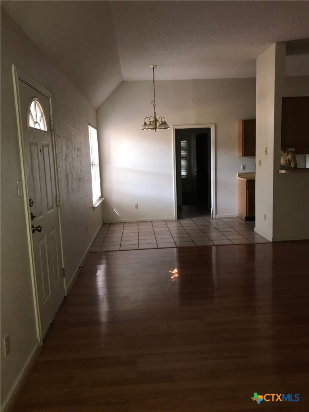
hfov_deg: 49.7
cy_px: 206
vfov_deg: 63.4
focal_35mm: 28
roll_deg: +1.6
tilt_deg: -6.6
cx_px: 154
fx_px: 333
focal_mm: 3.99
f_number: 1.8
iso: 80
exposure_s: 1/30
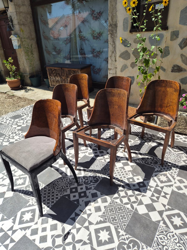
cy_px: 125
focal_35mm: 23
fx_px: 166
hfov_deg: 58.9
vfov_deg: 73.9
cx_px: 94
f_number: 1.8
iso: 50
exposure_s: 1/2920
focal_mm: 5.4
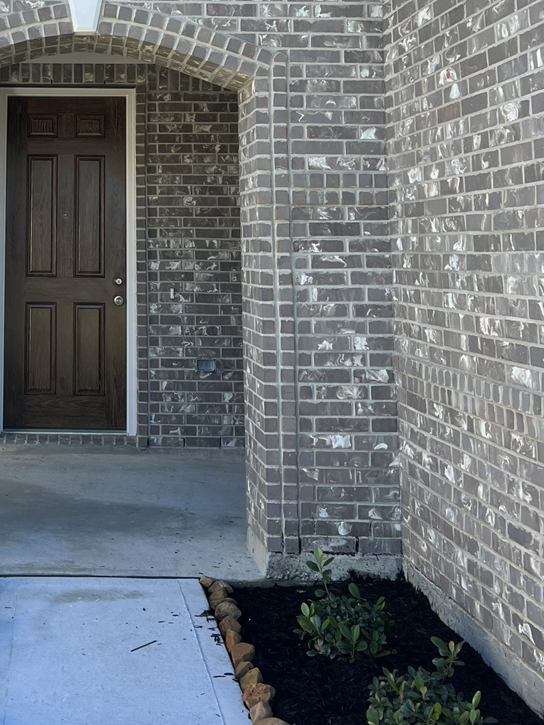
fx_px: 1027
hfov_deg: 28.3
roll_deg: -0.6
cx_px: 33
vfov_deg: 37.4
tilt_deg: +6.4
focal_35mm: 49
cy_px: 139
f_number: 1.5
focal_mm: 5.7
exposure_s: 1/894
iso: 50
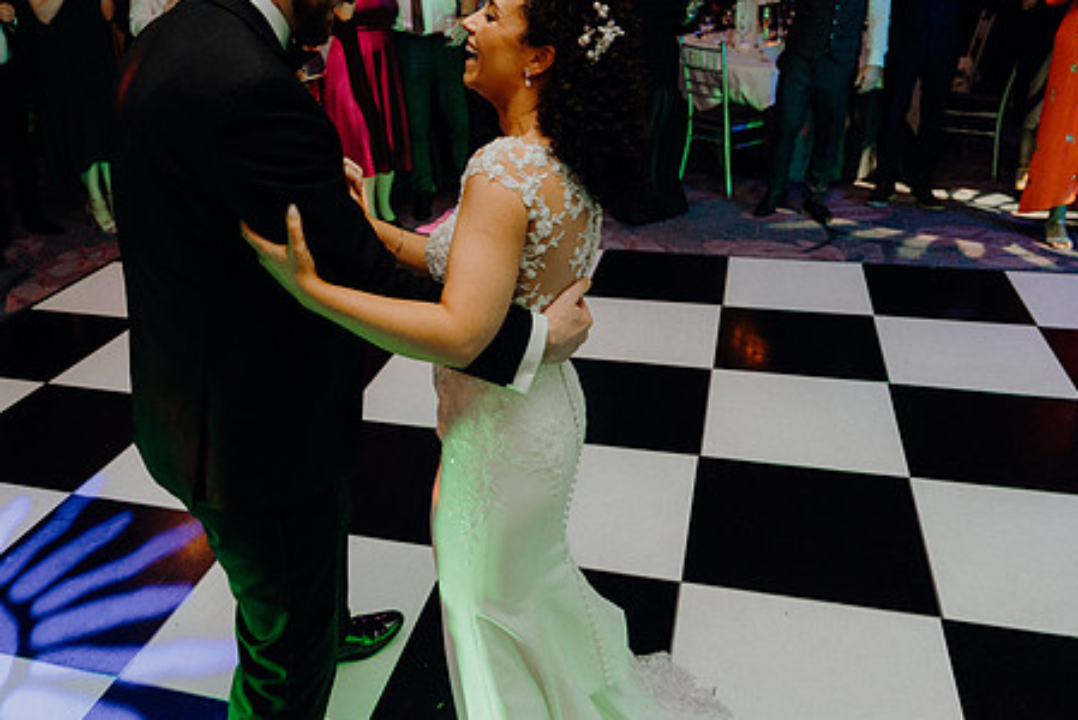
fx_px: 929
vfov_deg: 42.1
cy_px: 270
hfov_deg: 60.2
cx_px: 492
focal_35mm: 31
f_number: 3.5
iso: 2500
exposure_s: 1/160
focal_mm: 24
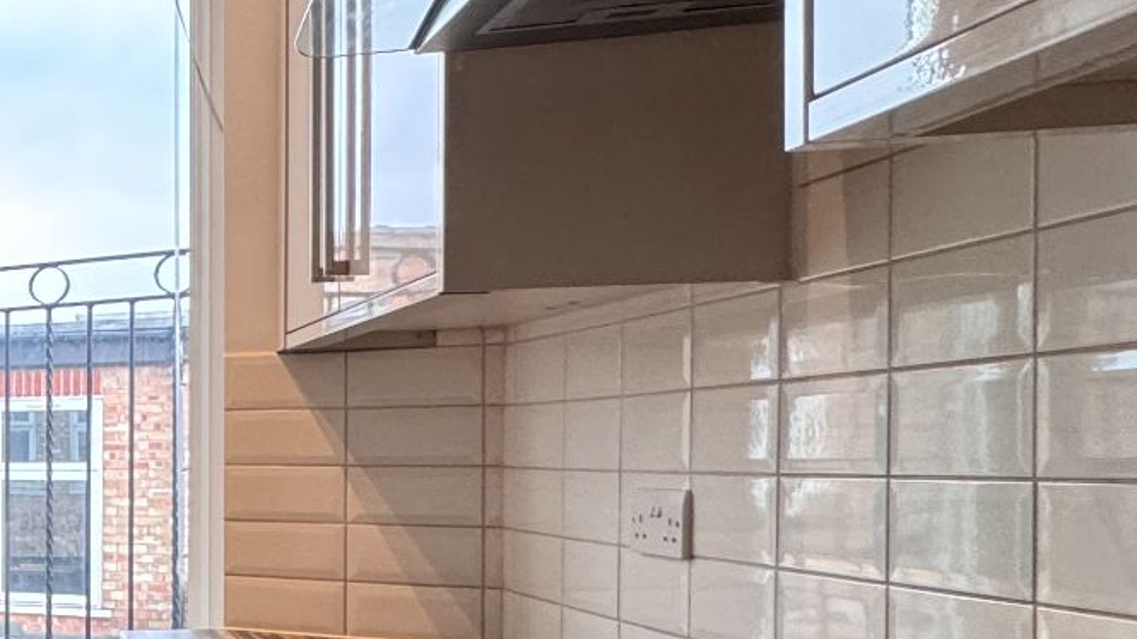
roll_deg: +0.6
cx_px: -480
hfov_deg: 30.1
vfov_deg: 25.2
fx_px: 1417
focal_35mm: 47
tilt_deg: +0.6
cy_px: 466
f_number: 2.2
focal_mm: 2.22
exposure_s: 1/50
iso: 250
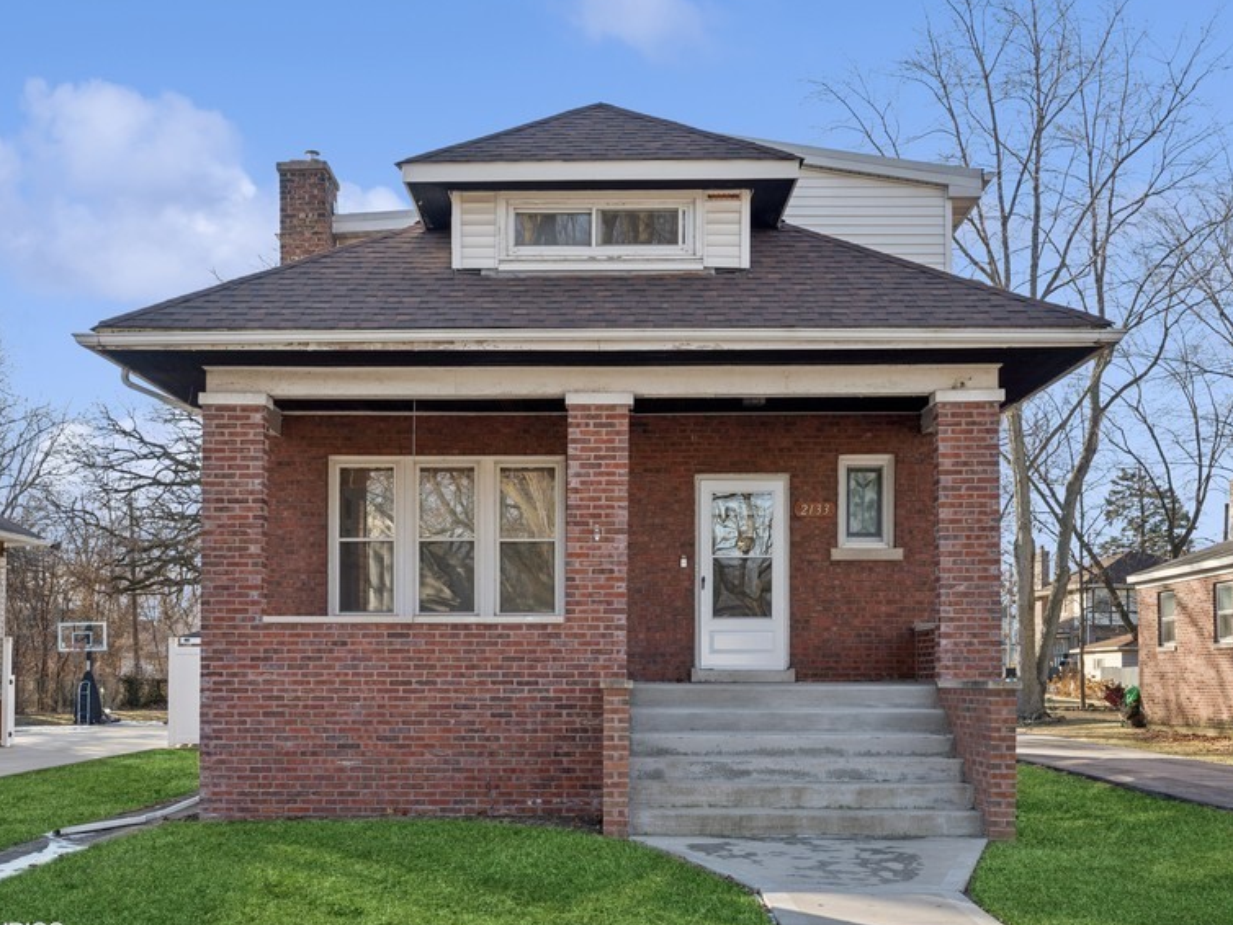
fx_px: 1390
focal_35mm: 39
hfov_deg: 47.8
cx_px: 602
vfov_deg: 36.8
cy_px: 469
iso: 320
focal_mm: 34
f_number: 8
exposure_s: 1/200
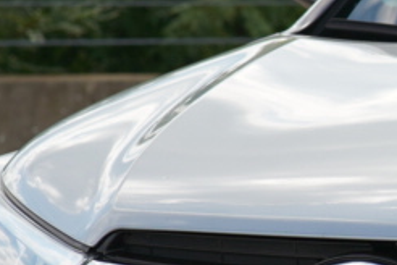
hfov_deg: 3.6
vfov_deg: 2.5
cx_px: 907
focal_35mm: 559
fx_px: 6164
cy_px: 271
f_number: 4.5
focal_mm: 85
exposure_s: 1/400
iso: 100
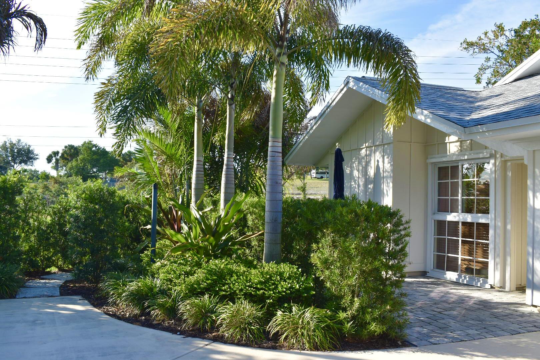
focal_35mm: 34
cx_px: 270
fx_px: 517
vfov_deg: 38.4
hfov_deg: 55.1
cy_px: 180
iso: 180
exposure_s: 1/250
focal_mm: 23
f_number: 8
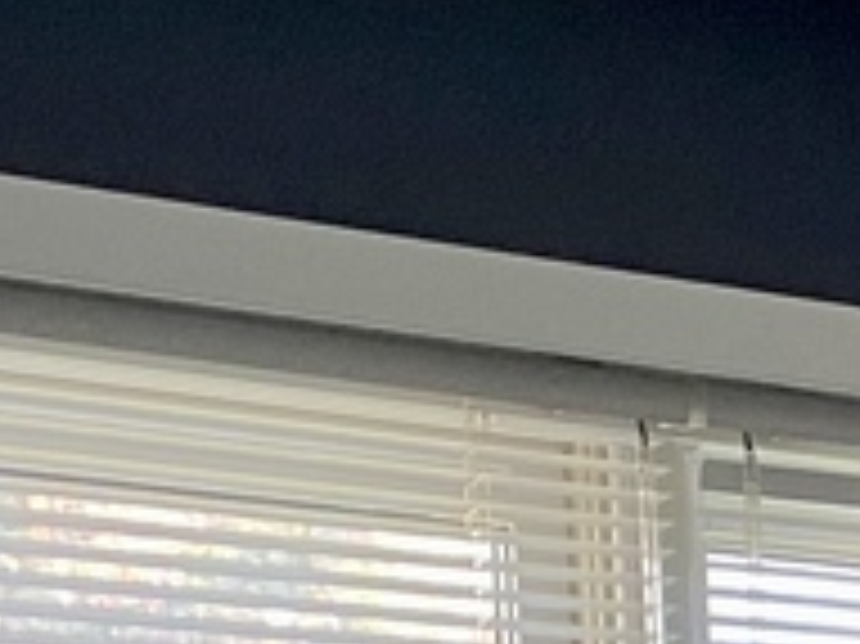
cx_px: 2472
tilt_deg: -6.5
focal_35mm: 196
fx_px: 4866
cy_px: 1761
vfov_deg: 7.0
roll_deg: +0.2
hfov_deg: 8.6
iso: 125
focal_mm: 4.25
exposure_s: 1/93
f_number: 1.8
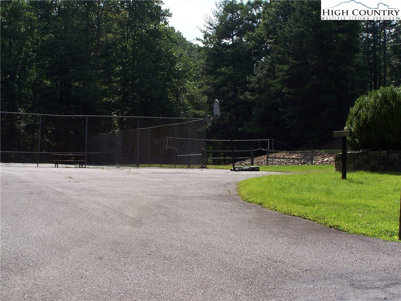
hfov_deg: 29.0
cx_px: 200
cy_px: 150
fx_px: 776
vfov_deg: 21.9
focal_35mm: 67
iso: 80
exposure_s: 1/500
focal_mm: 11.1
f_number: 4.5
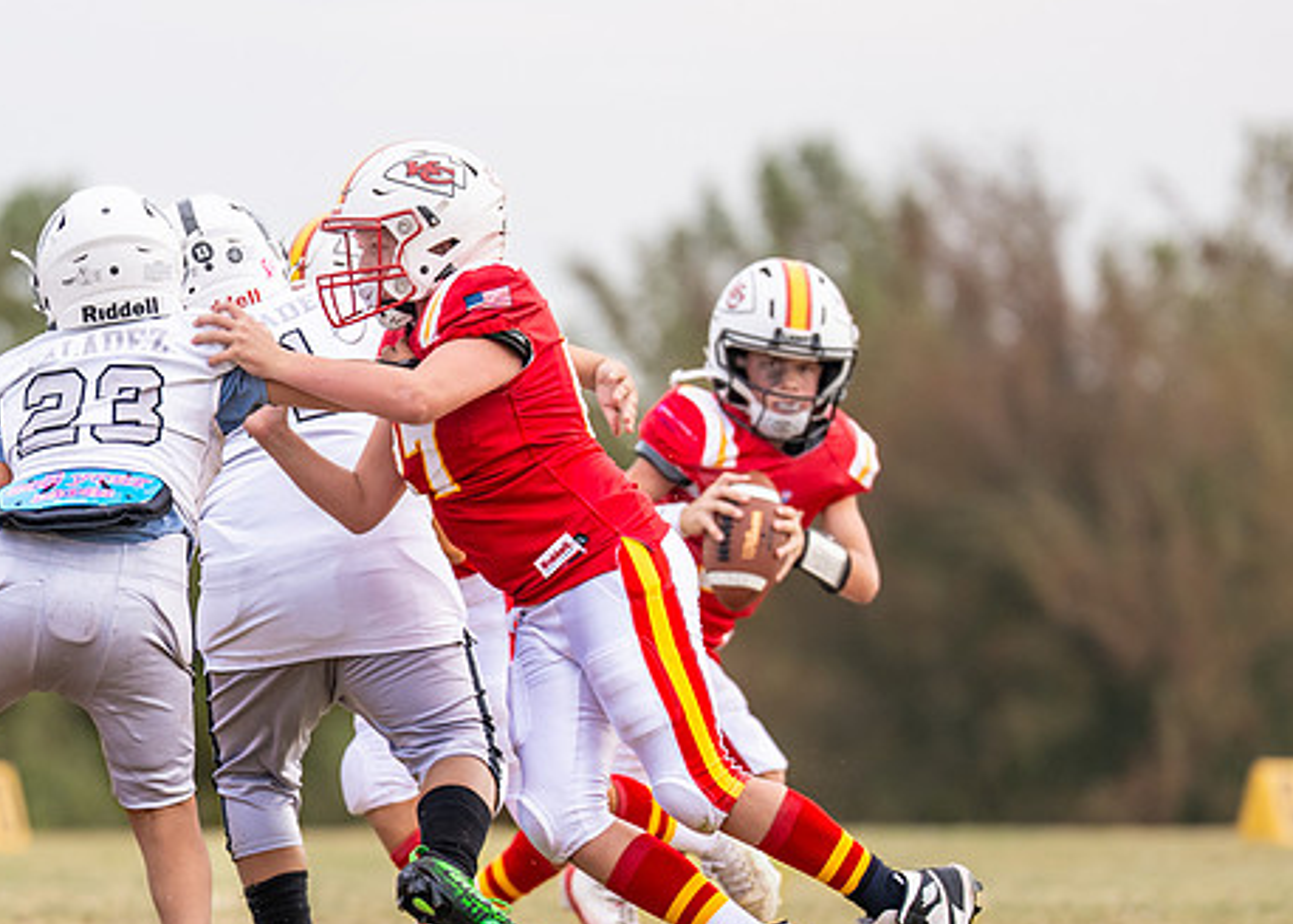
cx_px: 303
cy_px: 600
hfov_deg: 4.0
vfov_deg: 2.8
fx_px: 18579
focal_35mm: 506
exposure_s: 1/1250
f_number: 2.8
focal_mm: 200
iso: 160
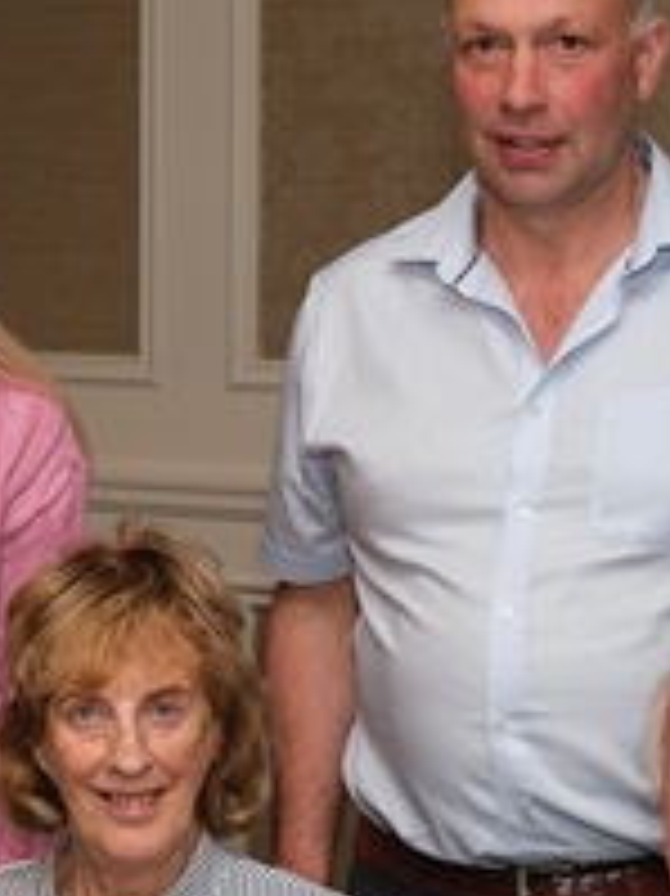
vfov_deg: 17.7
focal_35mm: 110
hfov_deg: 12.8
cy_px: 743
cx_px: -297
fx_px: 2842
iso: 400
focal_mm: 25.4
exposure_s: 1/125
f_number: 4
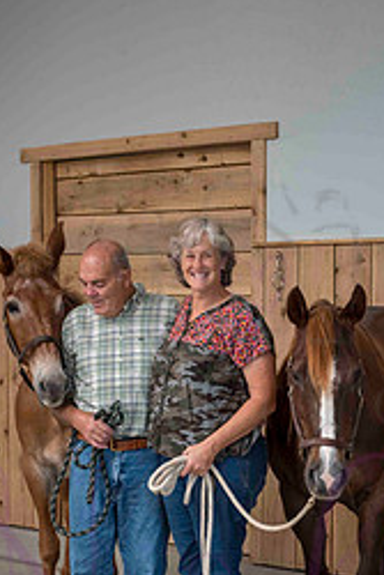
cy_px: 488
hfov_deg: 15.2
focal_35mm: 90
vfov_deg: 22.2
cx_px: 262
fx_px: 1438
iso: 400
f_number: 9
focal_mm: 50
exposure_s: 1/160
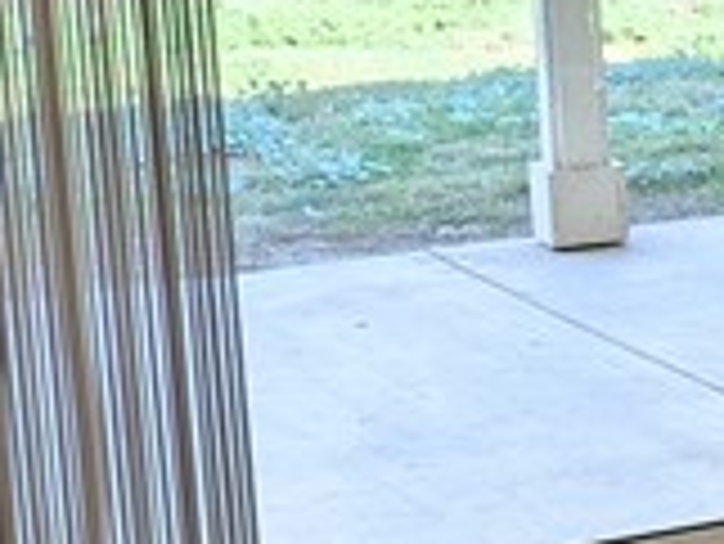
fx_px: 3181
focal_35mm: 152
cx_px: 2129
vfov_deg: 9.7
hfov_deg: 10.0
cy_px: 49
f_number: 1.85
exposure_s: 1/392
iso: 45
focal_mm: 6.81
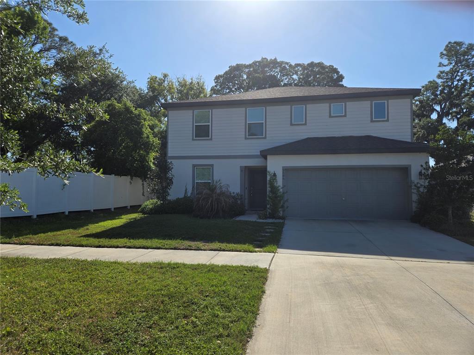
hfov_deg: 73.9
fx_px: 315
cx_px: 237
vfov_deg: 58.9
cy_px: 178
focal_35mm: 23
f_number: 1.8
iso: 25
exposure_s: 1/2283
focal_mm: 5.4
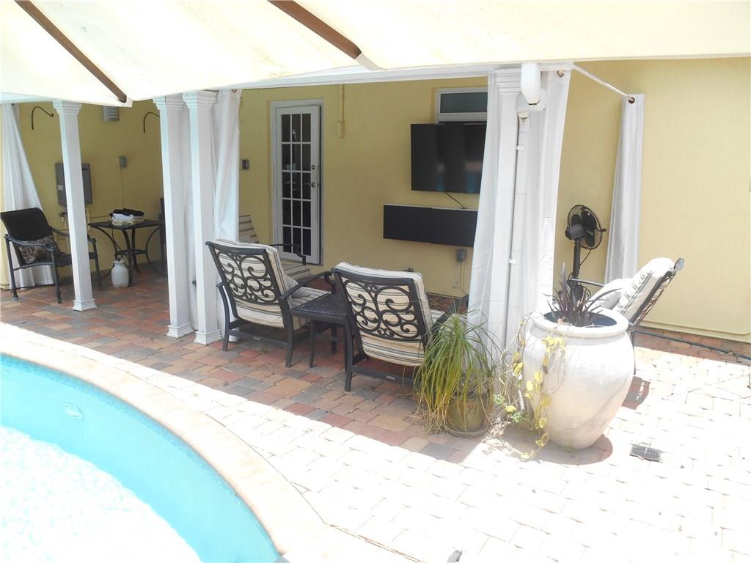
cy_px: 282
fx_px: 564
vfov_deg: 53.1
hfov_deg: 67.3
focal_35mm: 26
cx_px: 376
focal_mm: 4.7
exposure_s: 1/320
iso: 80
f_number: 3.4
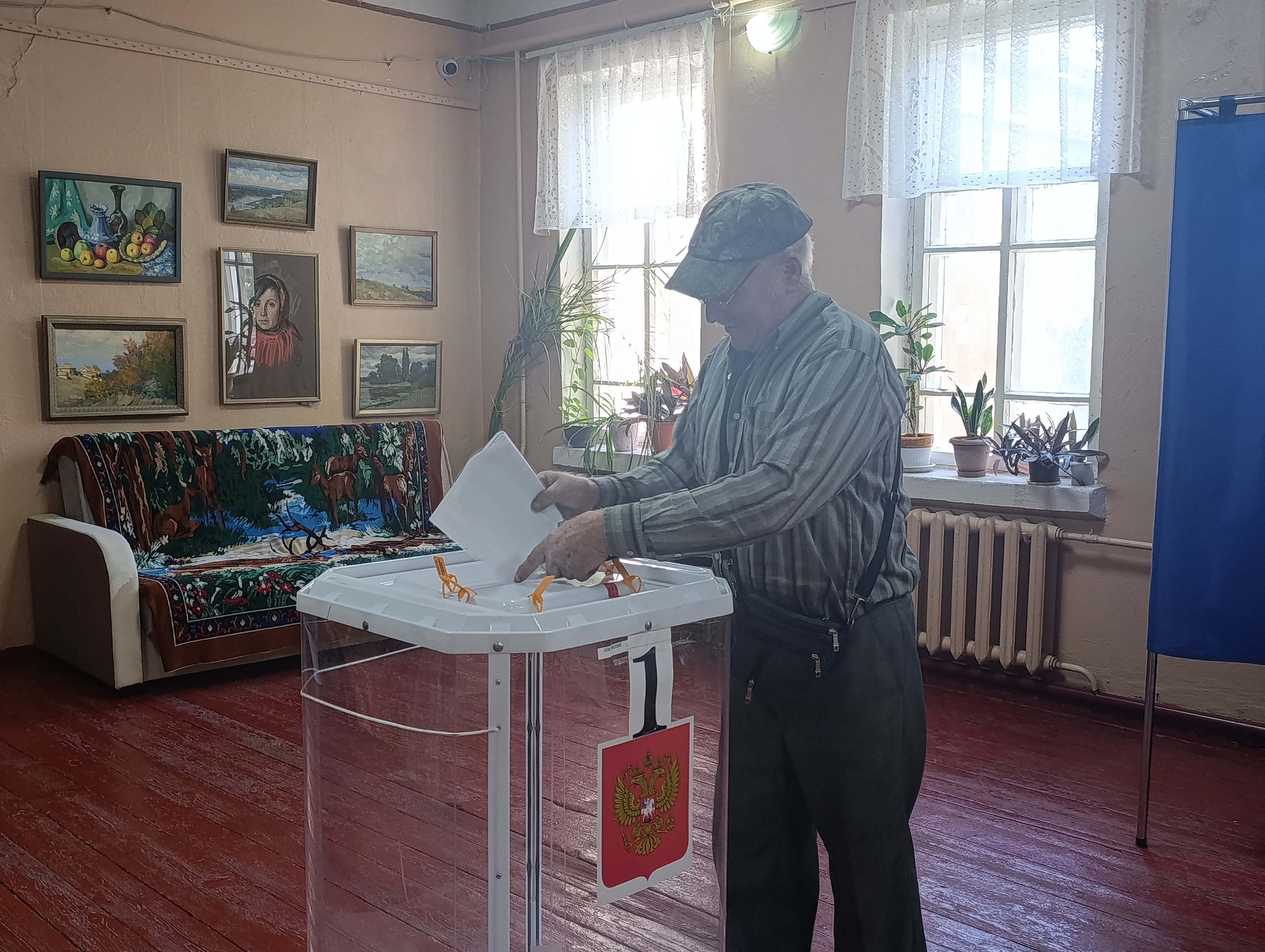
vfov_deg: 40.8
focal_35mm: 35
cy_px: 476
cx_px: 632
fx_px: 1281
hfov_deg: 52.6
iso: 698
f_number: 1.65
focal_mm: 6.11
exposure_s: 1/100
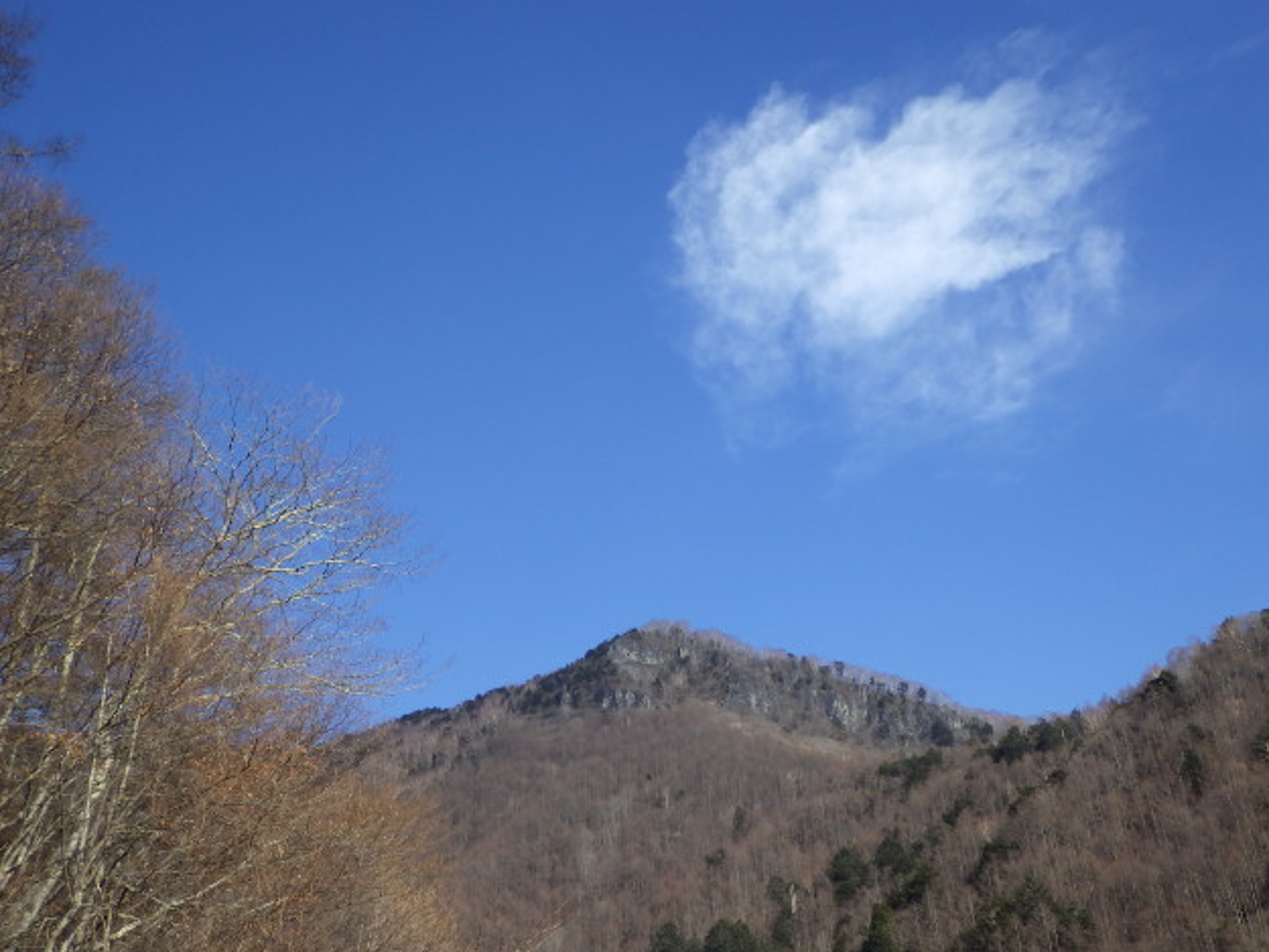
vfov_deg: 34.4
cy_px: 479
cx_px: 648
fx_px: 1540
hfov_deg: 44.8
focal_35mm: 42
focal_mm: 7.3
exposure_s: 1/640
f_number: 3.8
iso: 125
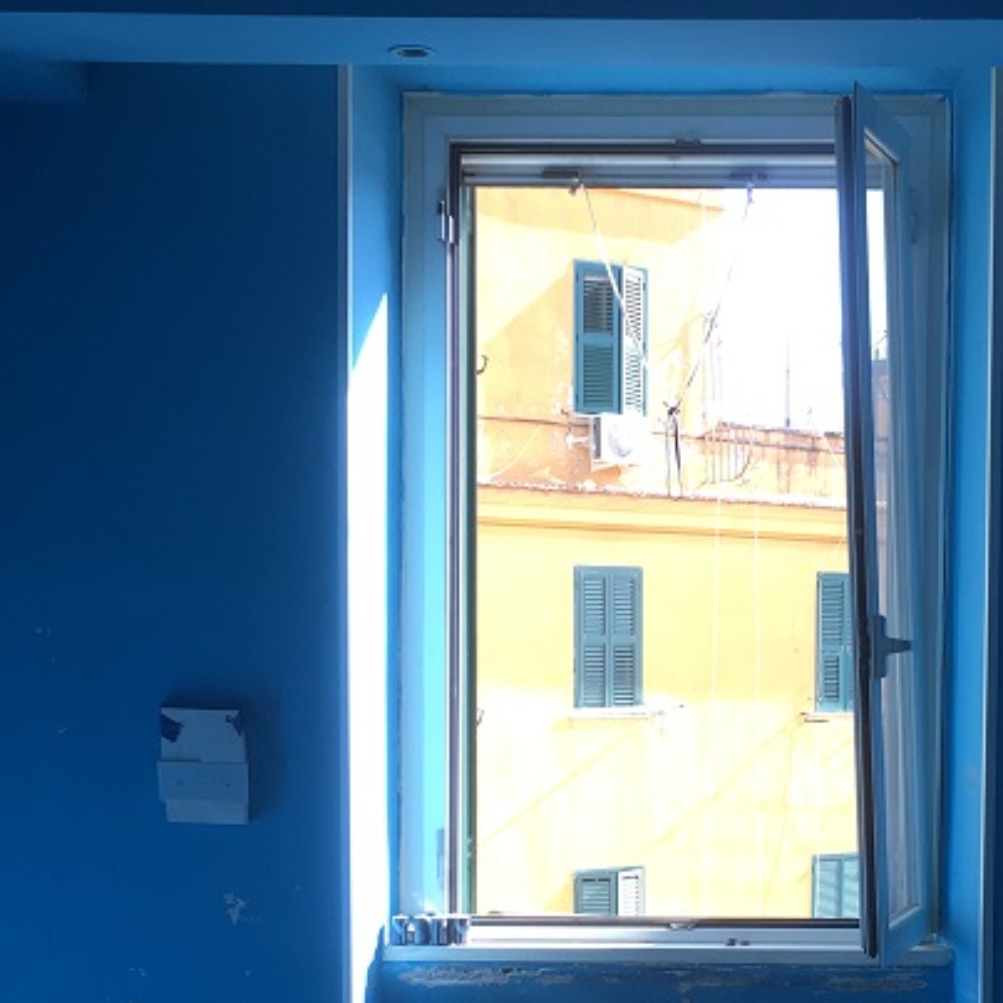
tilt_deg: -0.8
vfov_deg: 26.5
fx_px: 2098
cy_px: 772
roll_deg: -0.5
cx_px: 643
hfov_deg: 26.8
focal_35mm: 64
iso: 25
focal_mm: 4.15
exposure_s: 1/116
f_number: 2.2
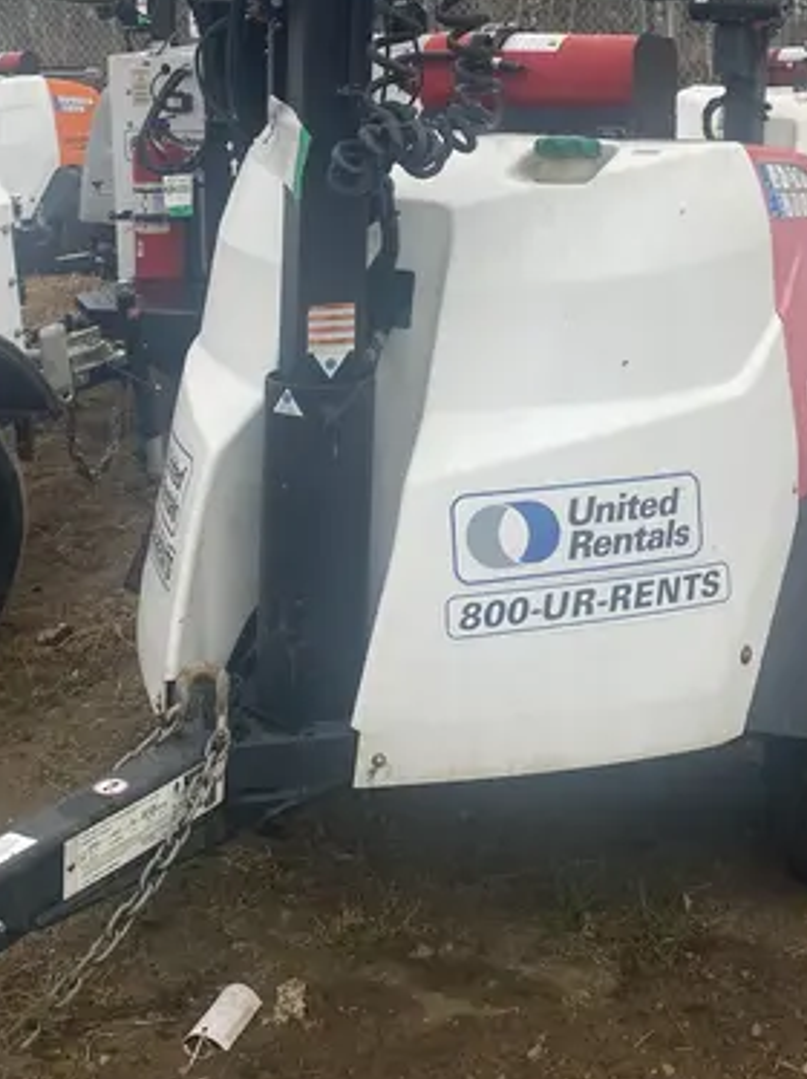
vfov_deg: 35.6
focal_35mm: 51
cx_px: 548
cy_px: 137
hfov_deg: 28.3
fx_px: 1587
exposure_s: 1/560
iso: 32
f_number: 1.8
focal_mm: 4.25
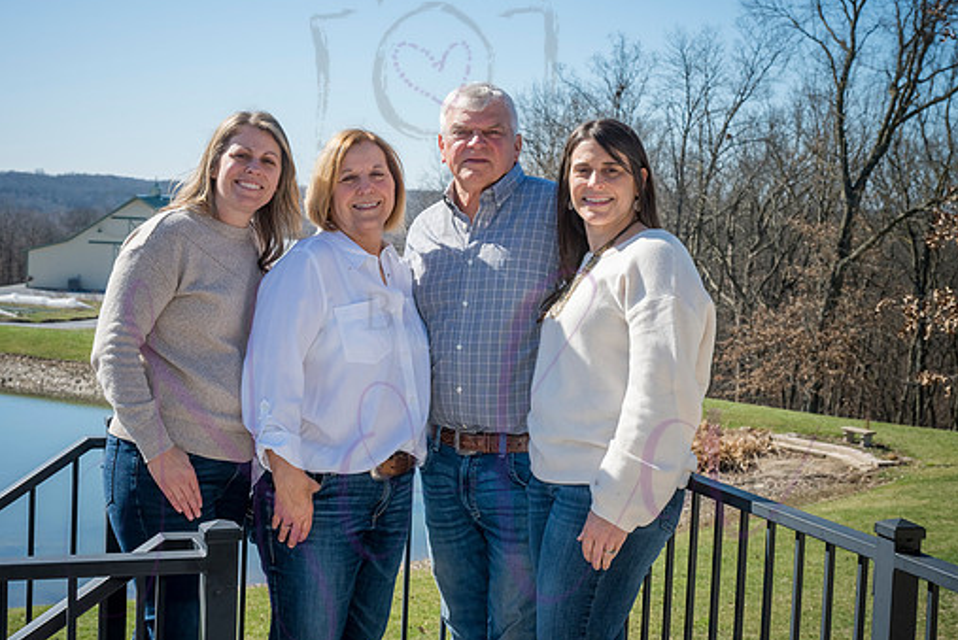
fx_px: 1491
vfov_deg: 24.2
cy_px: 307
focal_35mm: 56
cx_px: 442
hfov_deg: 35.6
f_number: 10
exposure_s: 1/640
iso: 400
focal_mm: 49
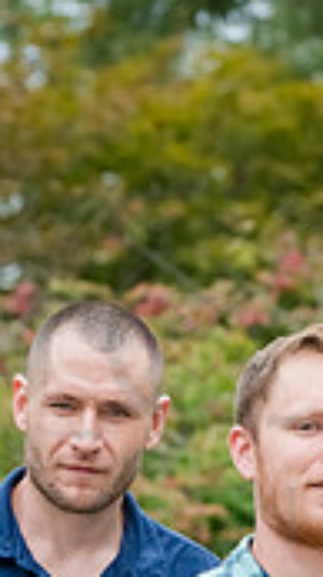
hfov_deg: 5.6
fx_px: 3327
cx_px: 196
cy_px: 634
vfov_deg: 9.8
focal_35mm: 218
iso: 1250
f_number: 4.5
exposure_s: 1/320
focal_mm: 80
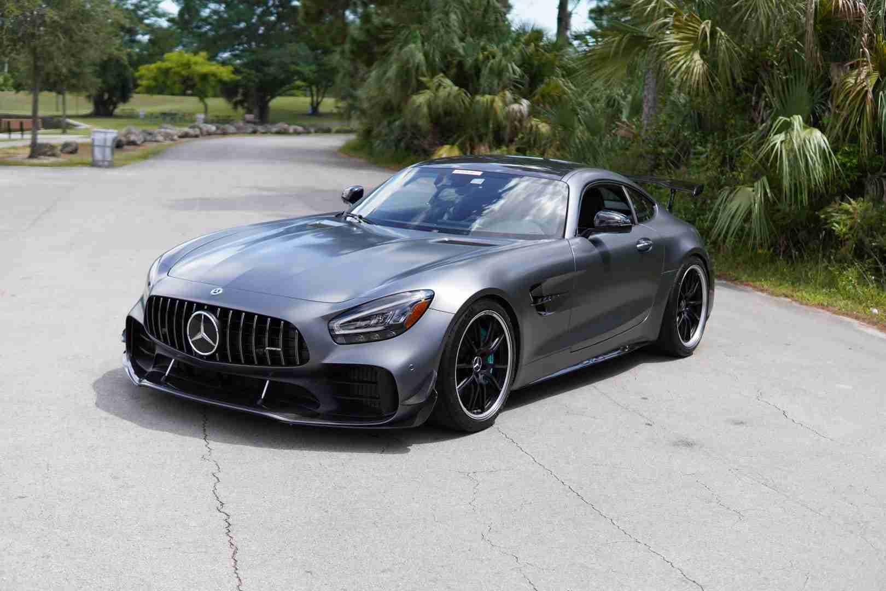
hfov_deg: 43.6
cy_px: 296
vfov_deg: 29.9
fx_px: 1107
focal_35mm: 45
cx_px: 443
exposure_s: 1/2000
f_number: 2
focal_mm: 30
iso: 100
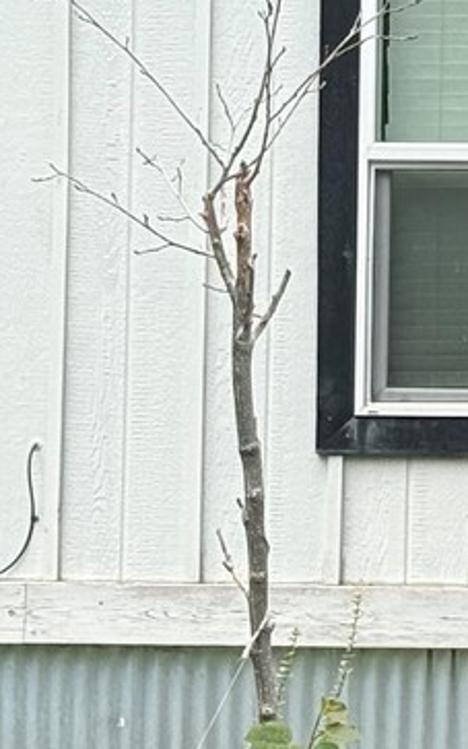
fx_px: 4569
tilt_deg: +1.8
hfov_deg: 5.6
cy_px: 305
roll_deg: -0.8
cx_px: 1198
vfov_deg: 9.4
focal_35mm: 224
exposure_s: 1/1678
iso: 64
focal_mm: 6.76
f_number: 1.78
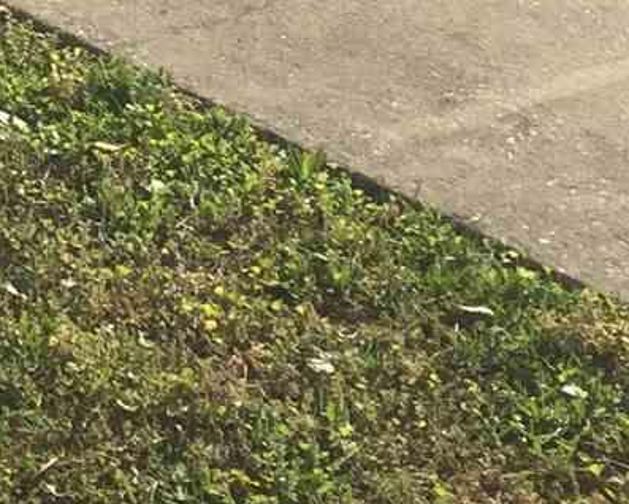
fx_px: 2719
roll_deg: -4.4
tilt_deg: -8.5
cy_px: -596
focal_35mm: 146
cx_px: -282
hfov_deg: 12.6
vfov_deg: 9.7
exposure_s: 1/2639
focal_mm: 4.15
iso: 32
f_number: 2.2
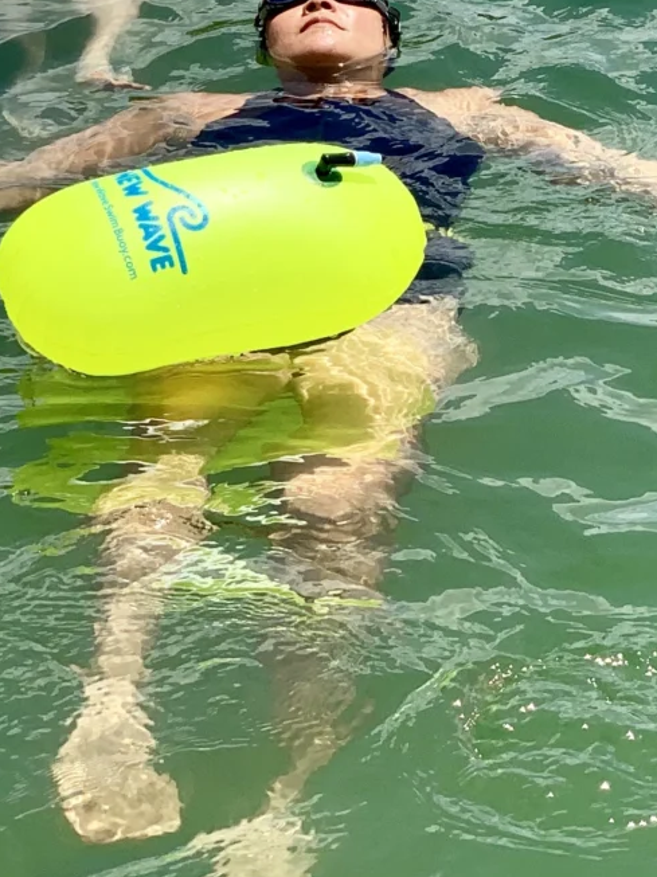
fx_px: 3876
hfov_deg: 9.7
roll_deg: +0.4
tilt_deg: -16.7
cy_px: -234
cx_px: 509
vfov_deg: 12.5
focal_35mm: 153
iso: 16
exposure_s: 1/1142
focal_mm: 6
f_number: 2.4
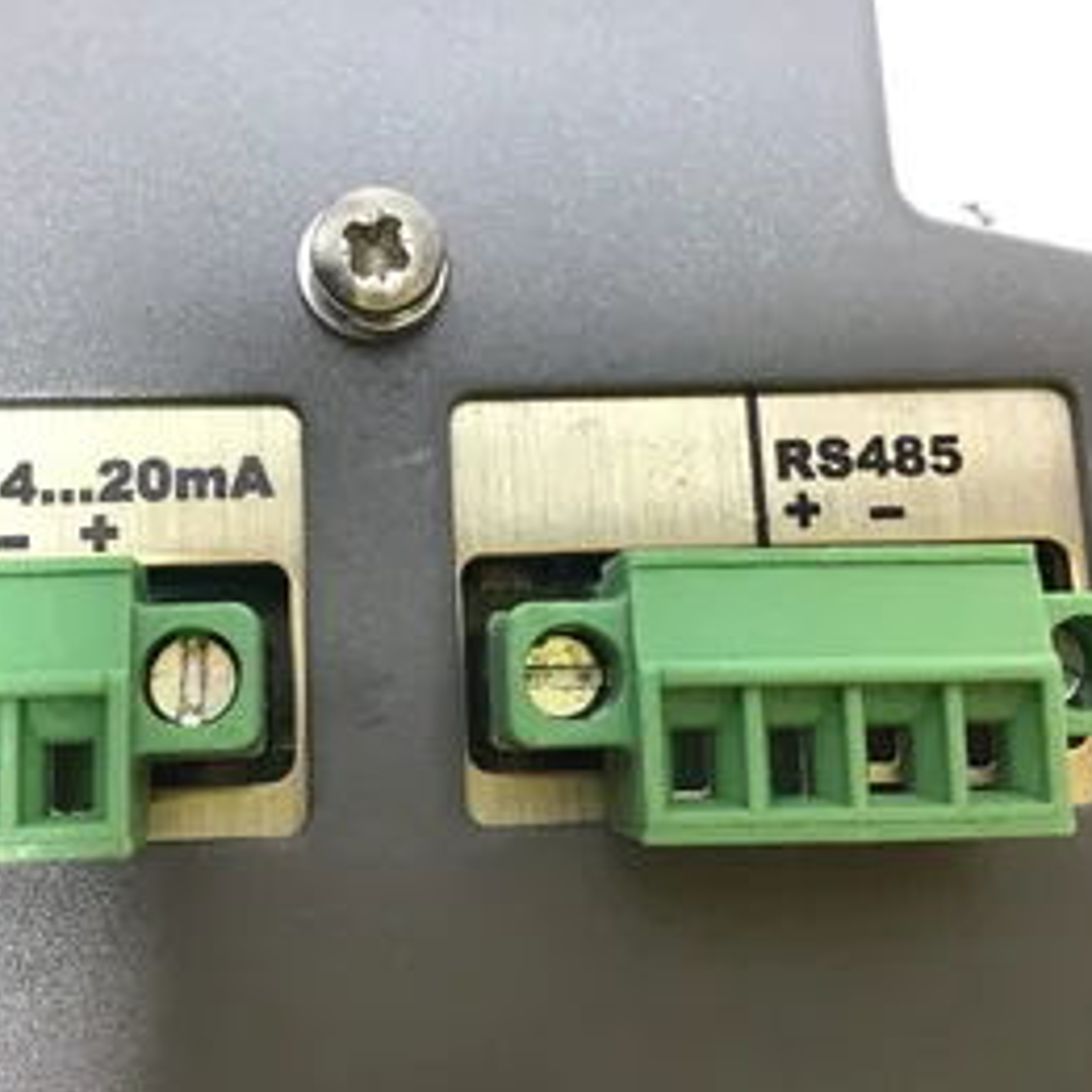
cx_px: 448
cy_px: 494
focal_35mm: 42
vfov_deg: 40.0
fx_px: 1499
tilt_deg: -79.6
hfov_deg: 39.9
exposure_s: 1/30
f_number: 2.4
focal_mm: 3.3
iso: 25
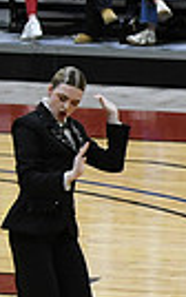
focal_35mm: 463
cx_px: 582
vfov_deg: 4.5
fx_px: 3747
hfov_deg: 2.8
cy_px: 318
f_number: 4
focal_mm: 70
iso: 2500
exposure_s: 1/250
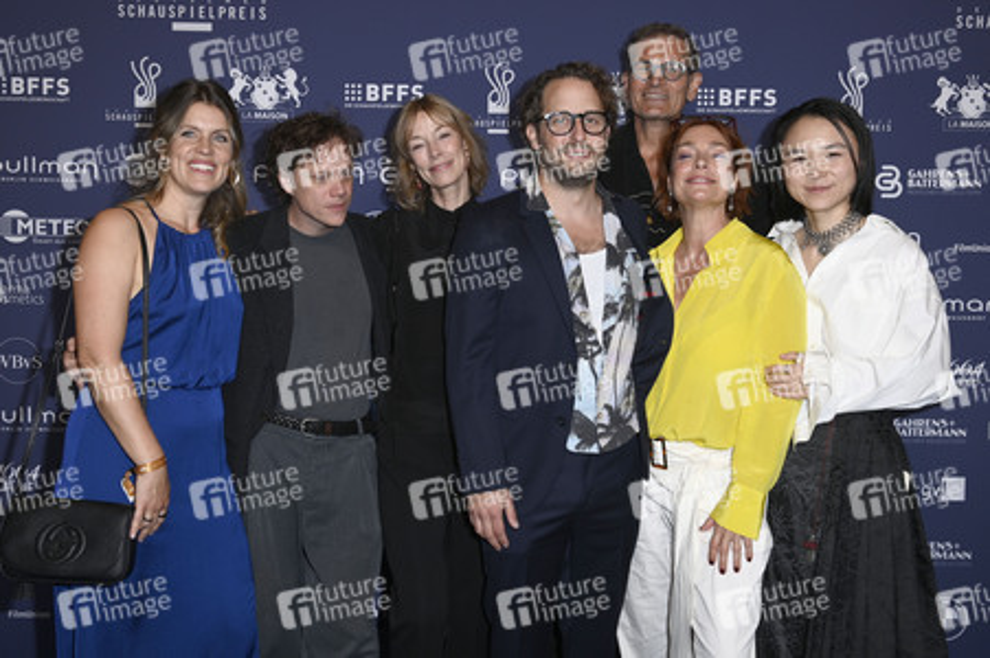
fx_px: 934
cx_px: 495
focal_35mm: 34
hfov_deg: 55.8
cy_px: 329
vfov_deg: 38.8
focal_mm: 34
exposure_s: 1/250
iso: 400
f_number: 5.6
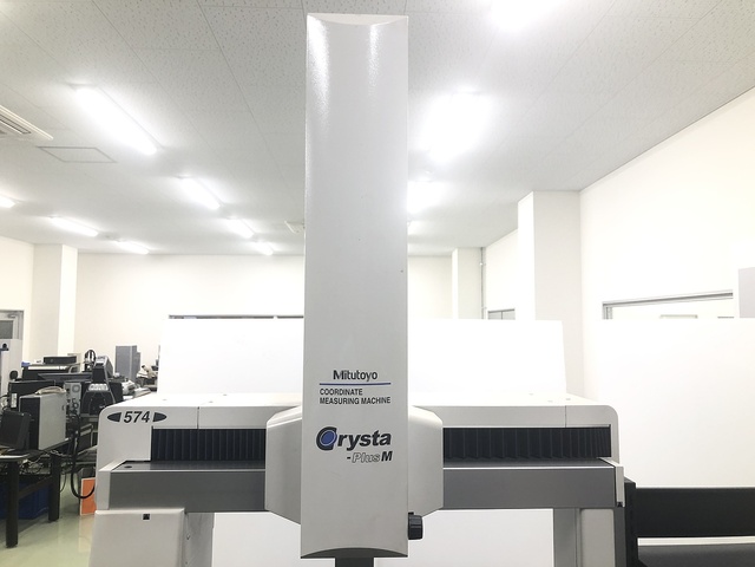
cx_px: 378
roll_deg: +0.0
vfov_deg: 49.7
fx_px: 611
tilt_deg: +3.2
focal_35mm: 28
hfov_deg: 63.4
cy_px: 284
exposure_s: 1/33
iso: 32
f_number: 1.8
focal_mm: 3.99
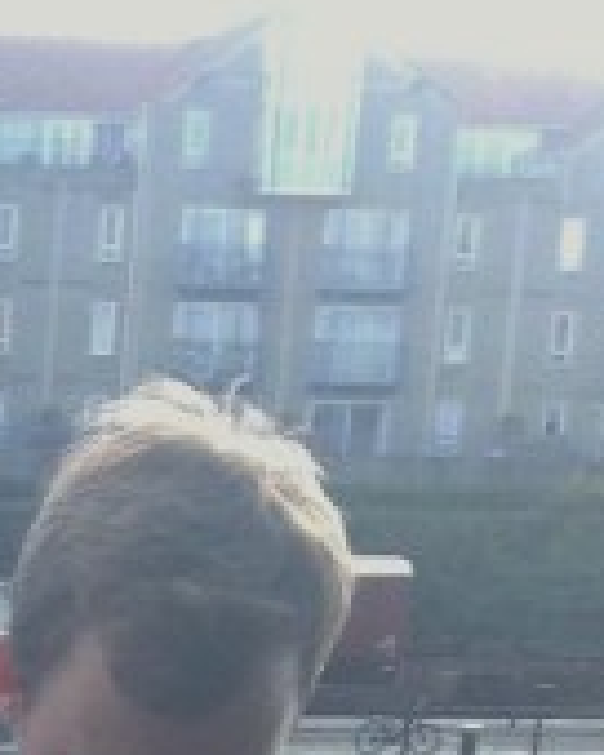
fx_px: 4335
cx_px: -715
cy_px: 1736
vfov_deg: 9.1
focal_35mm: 194
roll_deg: -1.0
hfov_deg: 7.6
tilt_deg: -14.5
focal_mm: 4.12
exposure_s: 1/279
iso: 50
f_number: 2.4
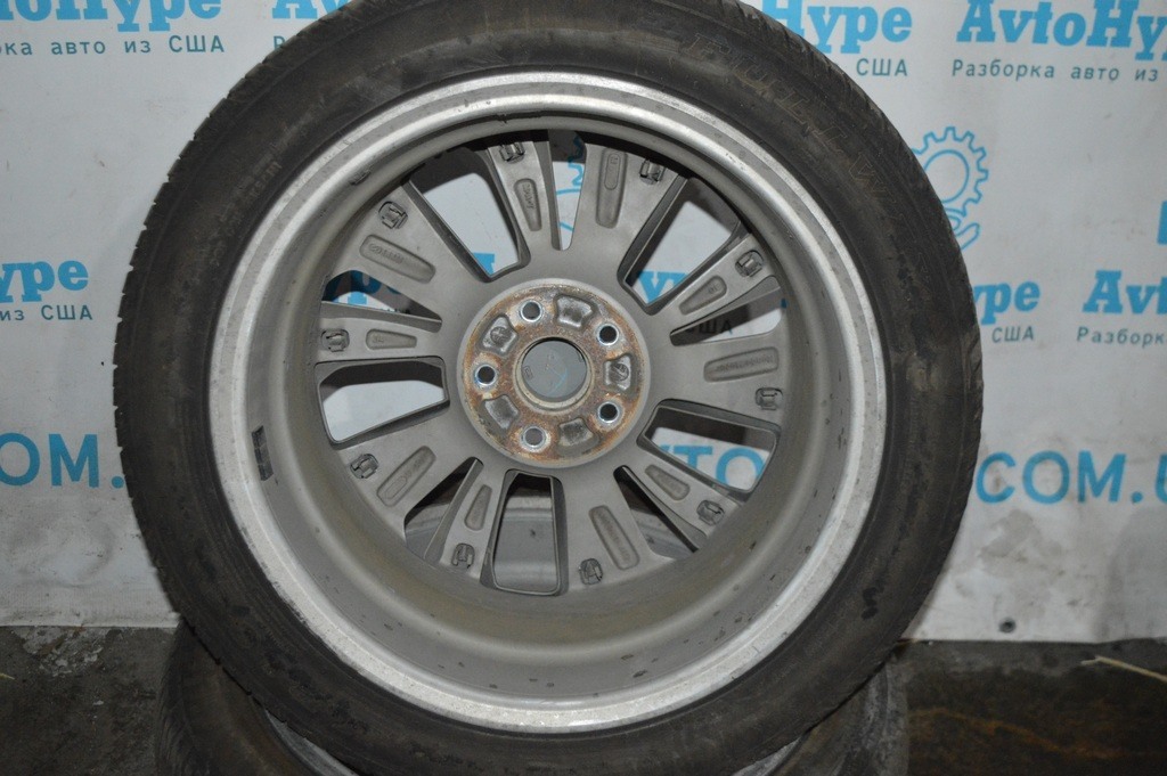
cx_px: 584
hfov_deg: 43.6
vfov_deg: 29.8
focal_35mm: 45
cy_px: 388
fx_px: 1458
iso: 3200
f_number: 4.2
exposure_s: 1/60
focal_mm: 30
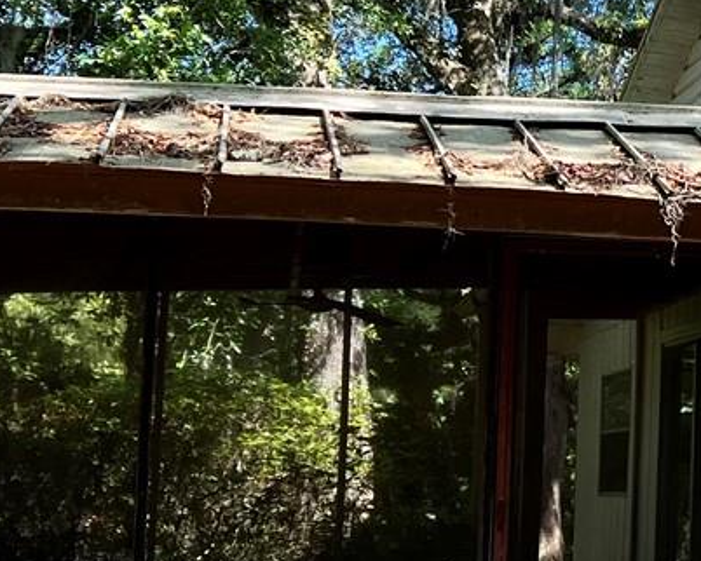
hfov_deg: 18.1
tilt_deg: +1.7
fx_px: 2096
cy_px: 361
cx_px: 818
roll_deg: -1.5
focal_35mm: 101
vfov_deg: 15.2
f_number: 1.5
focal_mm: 5.7
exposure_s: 1/588
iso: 50
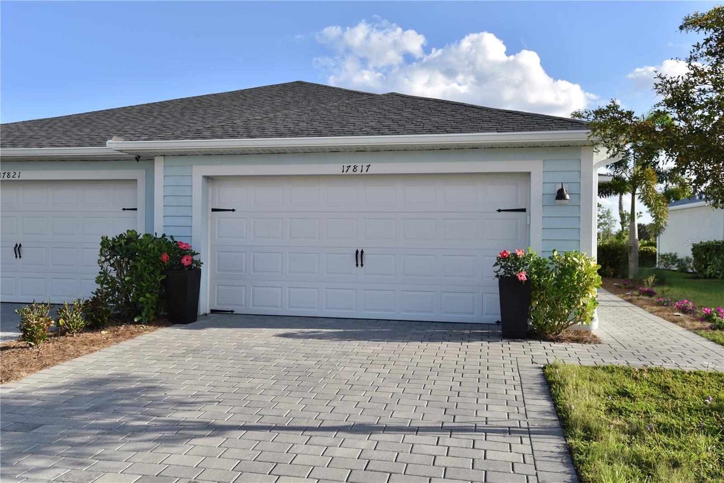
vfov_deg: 43.6
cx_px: 362
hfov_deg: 61.9
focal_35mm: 30
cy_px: 242
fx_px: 603
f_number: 8
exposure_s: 1/250
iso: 125
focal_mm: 30
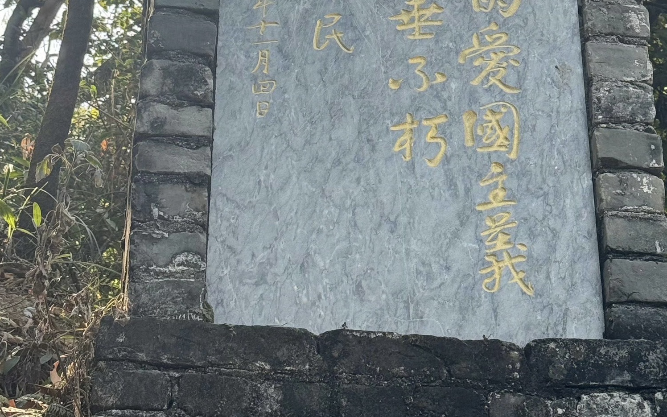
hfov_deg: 30.2
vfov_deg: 18.9
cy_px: 72
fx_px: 1236
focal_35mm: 68
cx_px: 334
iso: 64
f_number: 1.78
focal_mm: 6.86
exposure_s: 1/439
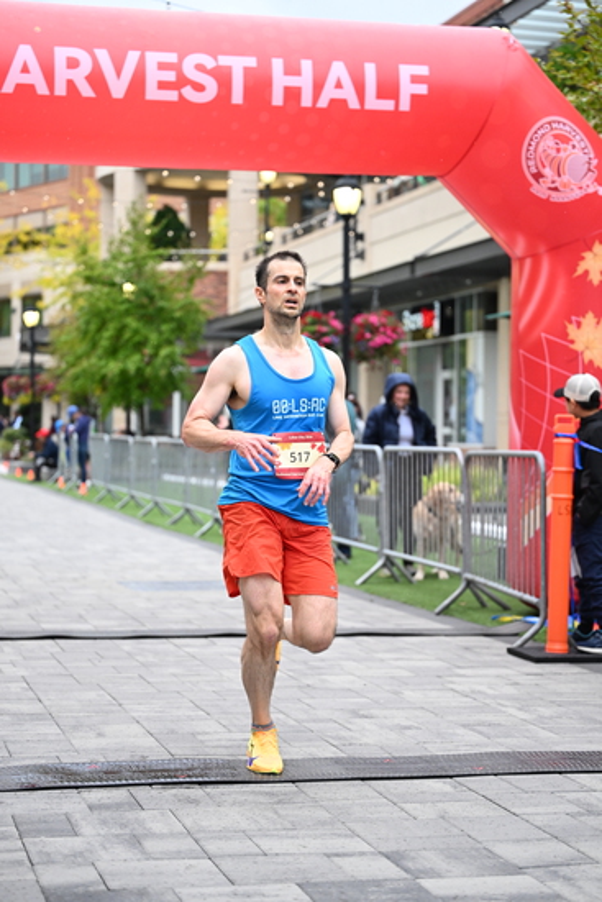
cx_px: 301
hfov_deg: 19.5
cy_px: 451
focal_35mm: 70
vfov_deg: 28.8
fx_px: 1755
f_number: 2.8
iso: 1600
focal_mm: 70
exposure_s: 1/1600
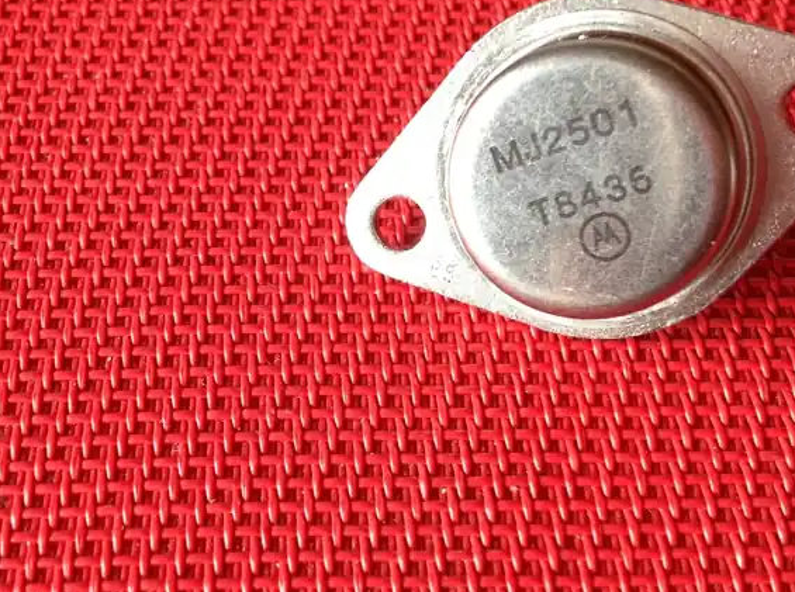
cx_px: 297
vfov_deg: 23.6
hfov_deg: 31.1
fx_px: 1421
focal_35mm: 62
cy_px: 290
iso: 50
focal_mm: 4.28
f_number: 2.4
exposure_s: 1/30
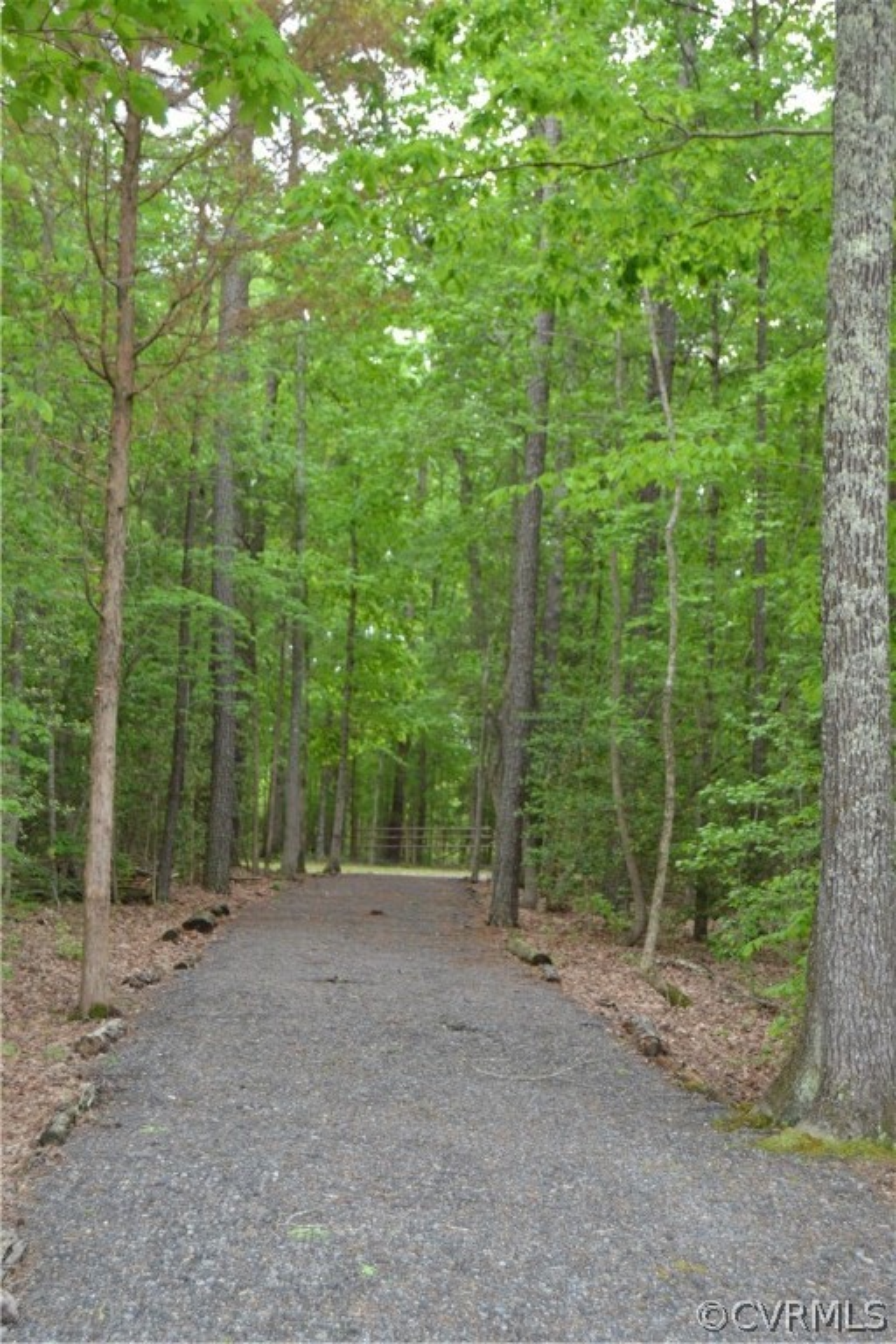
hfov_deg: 26.5
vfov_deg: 38.9
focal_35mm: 51
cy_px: 672
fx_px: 1904
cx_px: 448
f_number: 5.6
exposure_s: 1/125
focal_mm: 34
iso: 400
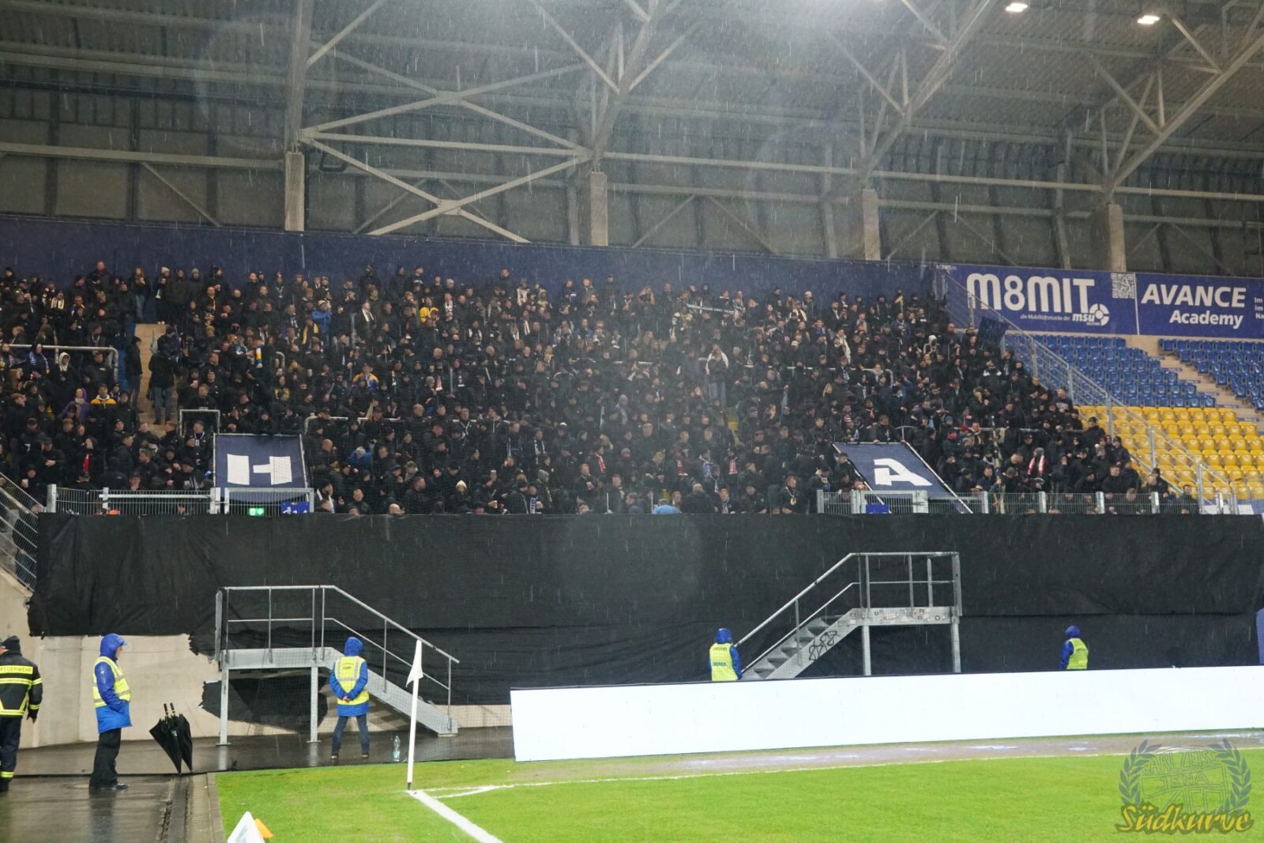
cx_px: 632
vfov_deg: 31.9
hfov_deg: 46.4
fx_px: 1475
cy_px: 422
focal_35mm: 42
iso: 5000
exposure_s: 1/200
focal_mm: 28
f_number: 8
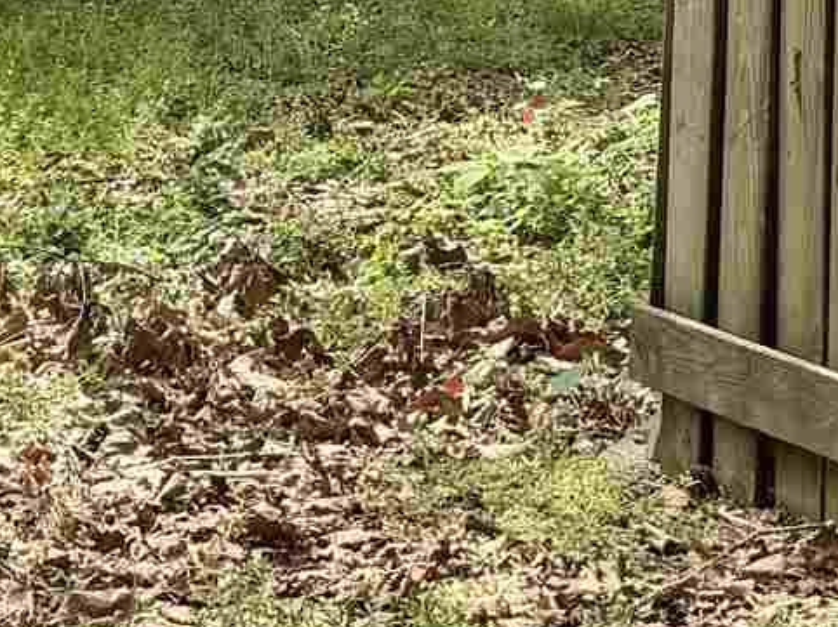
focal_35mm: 153
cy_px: 68
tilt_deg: -19.8
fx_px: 3702
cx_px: 162
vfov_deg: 9.6
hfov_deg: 12.9
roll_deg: -2.5
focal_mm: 6.76
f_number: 1.78
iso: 100
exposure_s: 1/1314
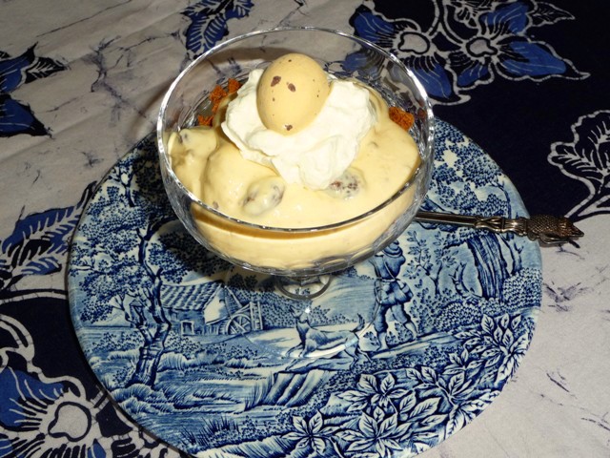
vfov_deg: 29.1
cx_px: 305
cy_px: 229
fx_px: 881
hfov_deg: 38.2
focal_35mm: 50
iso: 100
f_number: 4.2
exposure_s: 1/30
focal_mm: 8.5
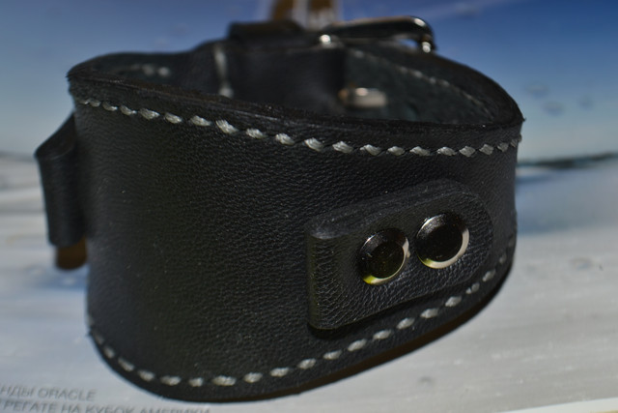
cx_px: 309
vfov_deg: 16.6
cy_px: 206
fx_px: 1416
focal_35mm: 82
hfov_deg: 24.6
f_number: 8
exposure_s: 1/60
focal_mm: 55
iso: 100
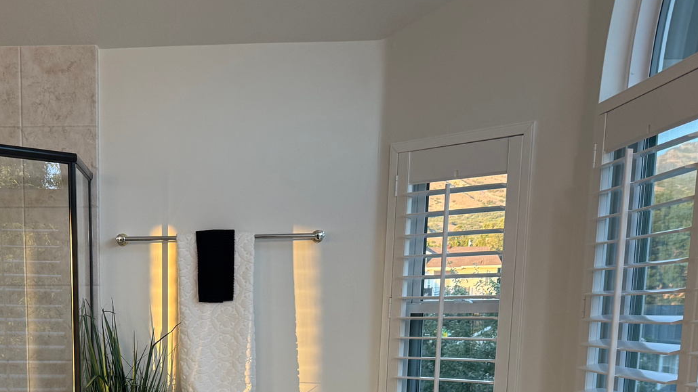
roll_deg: +0.2
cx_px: 137
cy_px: 483
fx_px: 962
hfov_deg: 38.3
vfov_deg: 21.3
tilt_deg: -8.6
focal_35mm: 52
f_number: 1.78
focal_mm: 6.76
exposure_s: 1/120
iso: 160
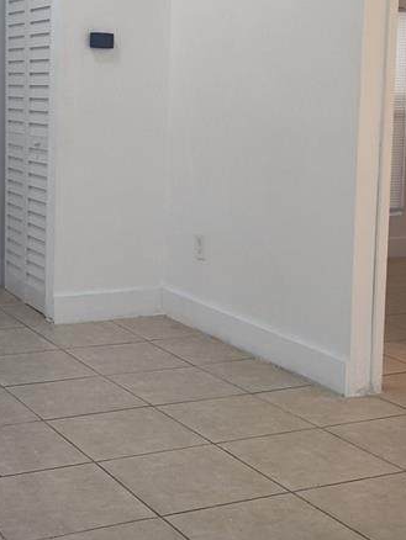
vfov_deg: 30.2
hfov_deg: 23.1
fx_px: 984
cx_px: 116
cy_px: 137
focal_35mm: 63
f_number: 1.8
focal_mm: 5.56
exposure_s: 1/60
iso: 722
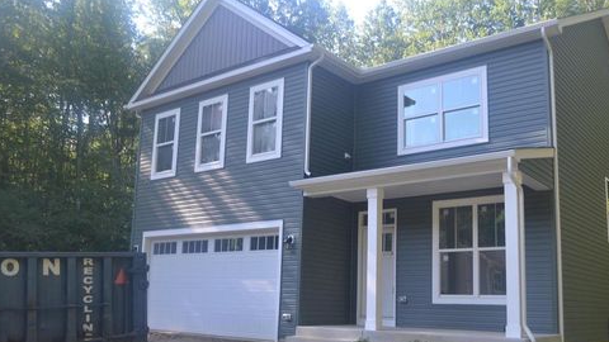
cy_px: 207
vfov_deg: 32.7
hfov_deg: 55.3
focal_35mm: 36
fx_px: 581
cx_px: 306
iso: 160
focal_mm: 22
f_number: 5.6
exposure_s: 1/125
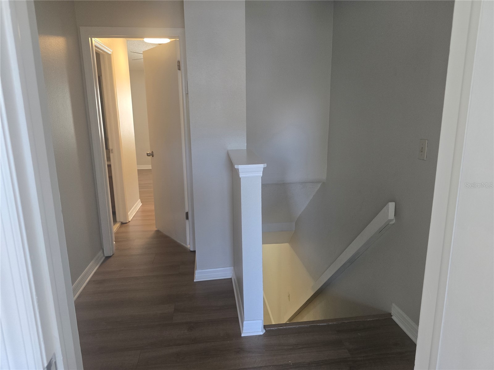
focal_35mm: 23
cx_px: 247
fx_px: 328
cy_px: 185
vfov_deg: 58.9
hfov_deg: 73.9
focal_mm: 6.3
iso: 320
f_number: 1.7
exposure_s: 1/120
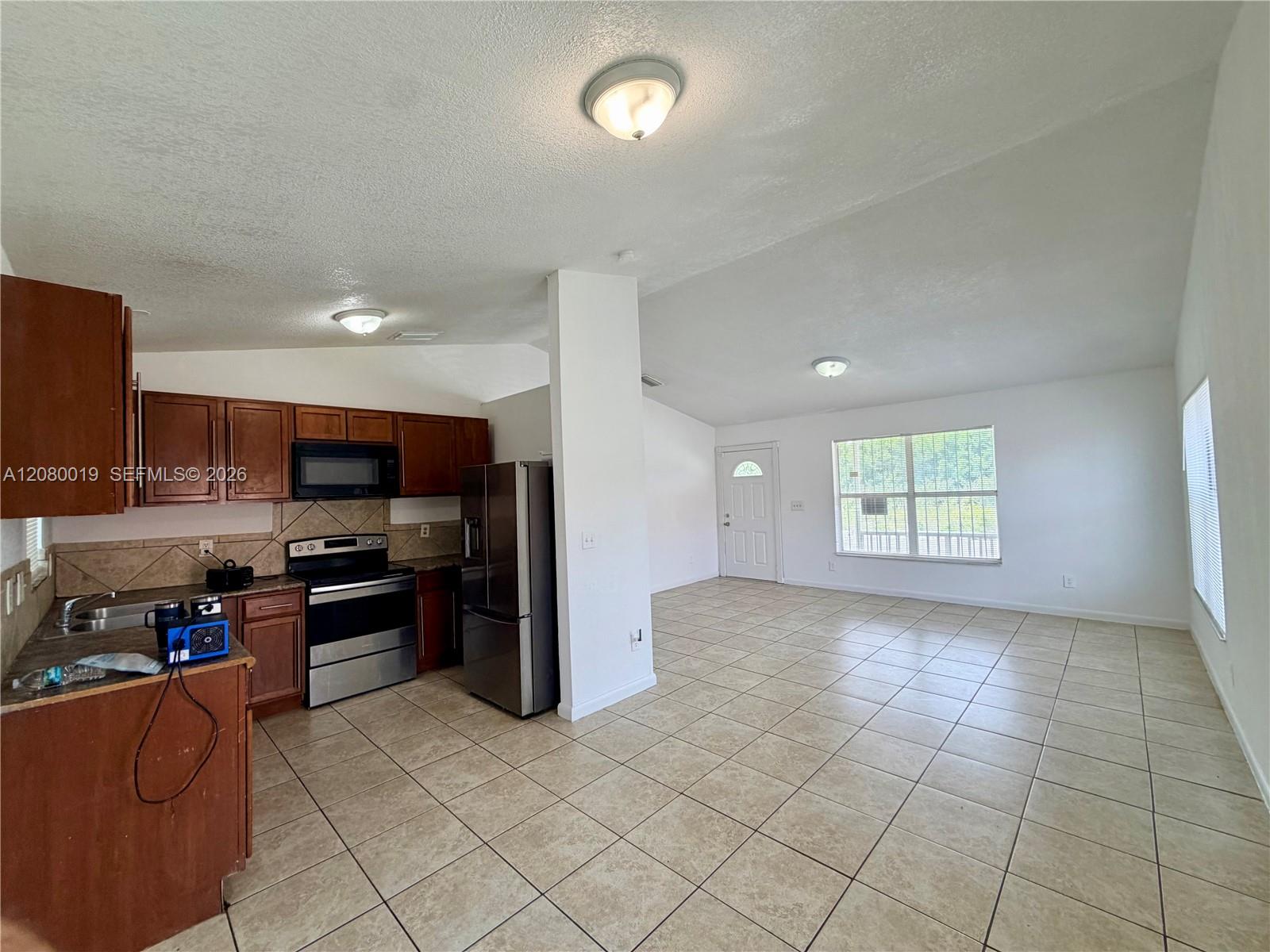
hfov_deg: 102.1
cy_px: 476
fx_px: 514
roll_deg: +1.9
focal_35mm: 14
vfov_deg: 85.7
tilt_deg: +2.6
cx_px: 635
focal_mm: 2.22
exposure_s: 1/120
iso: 125
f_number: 2.2
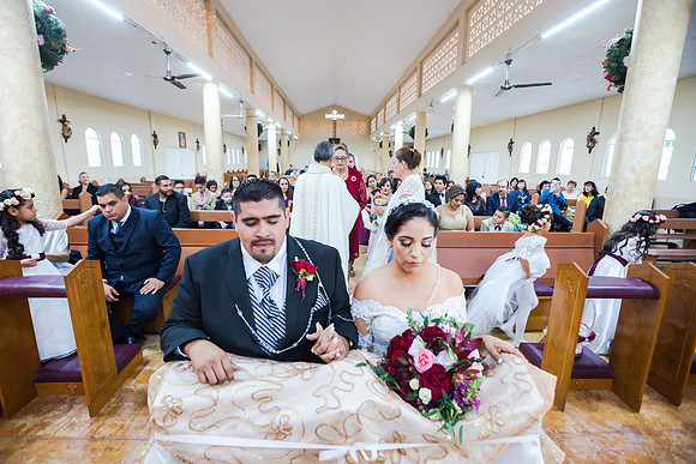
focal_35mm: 17
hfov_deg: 93.3
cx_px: 348
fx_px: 329
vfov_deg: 70.5
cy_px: 232
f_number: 2.8
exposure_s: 1/60
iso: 1600
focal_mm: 17
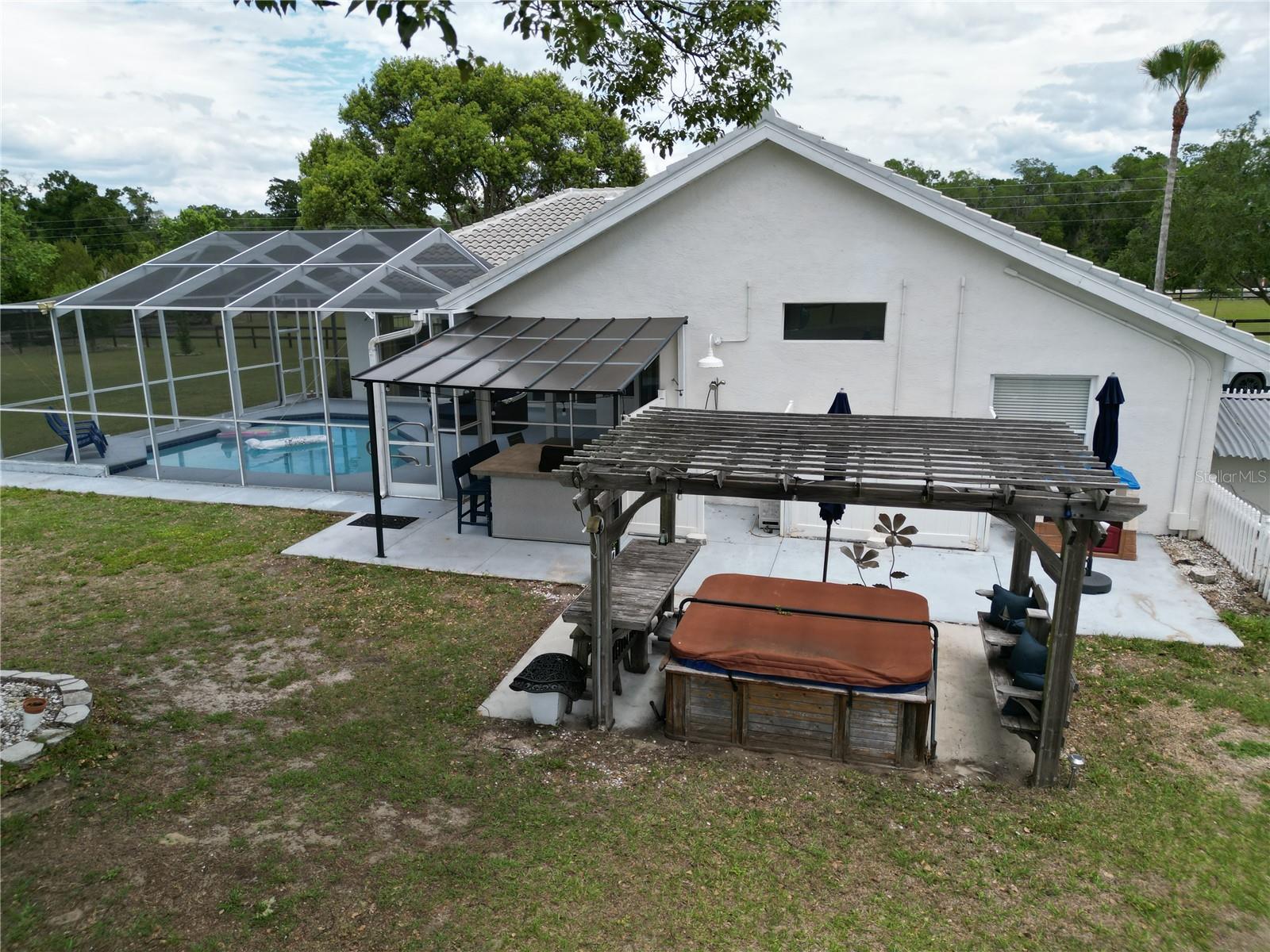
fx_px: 881
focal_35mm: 24
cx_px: 635
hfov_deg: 71.6
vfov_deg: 56.8
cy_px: 476
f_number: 1.7
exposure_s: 1/4000
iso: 200
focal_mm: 6.72
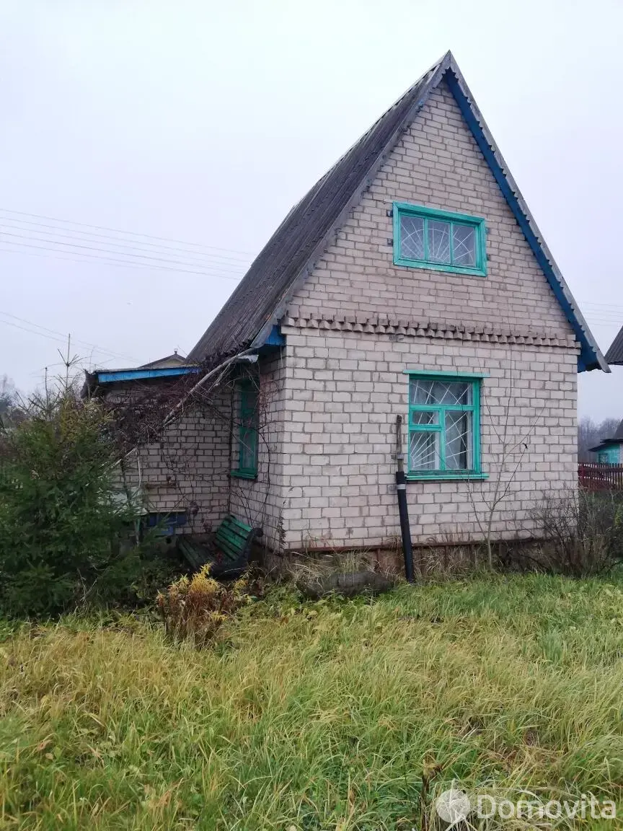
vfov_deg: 67.3
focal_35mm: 26
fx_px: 624
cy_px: 416
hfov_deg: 53.1
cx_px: 312
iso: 160
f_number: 2.2
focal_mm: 3.81
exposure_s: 1/50
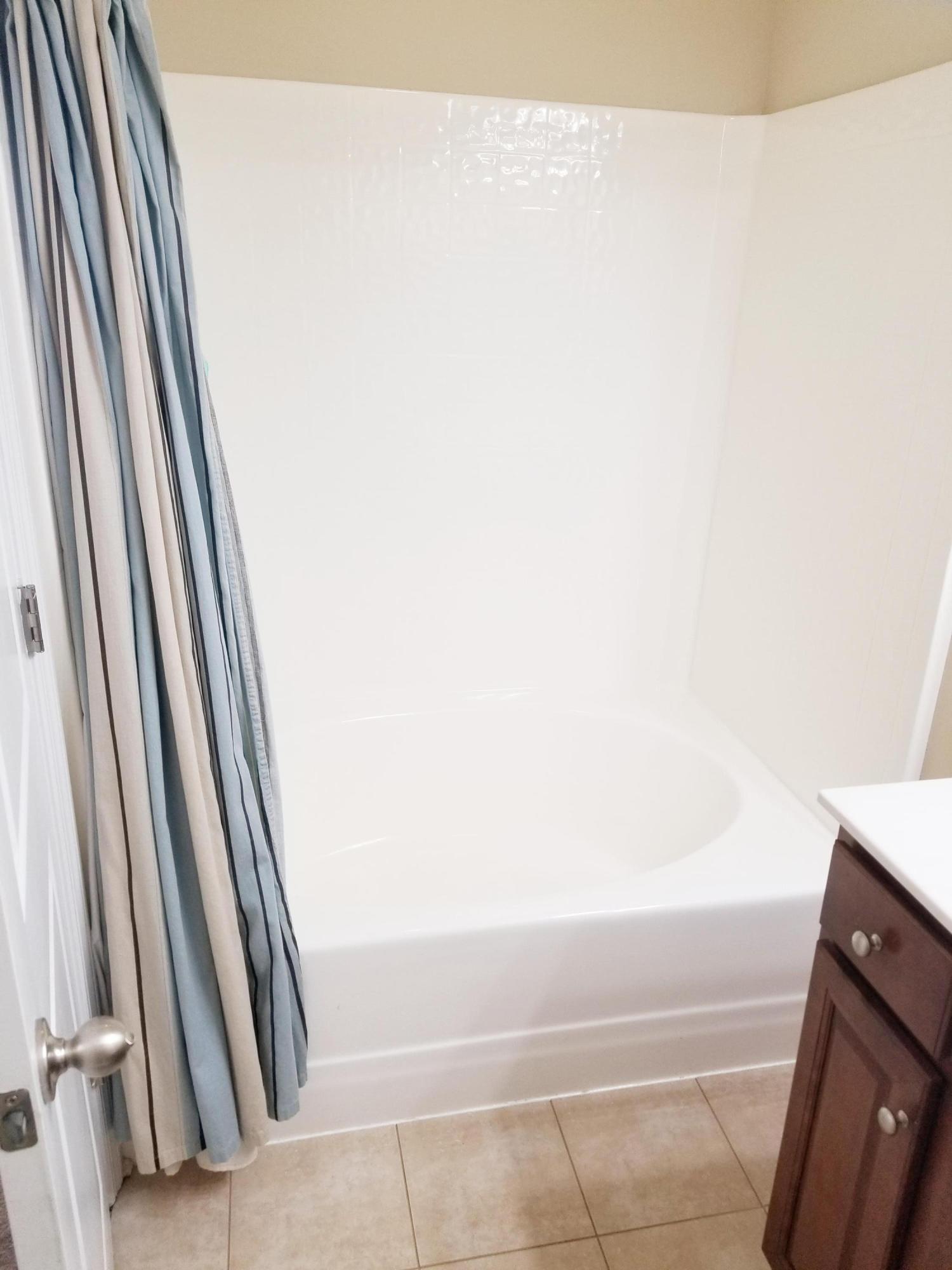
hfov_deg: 53.1
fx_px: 953
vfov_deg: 67.3
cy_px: 635
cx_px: 476
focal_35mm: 26
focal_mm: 4.25
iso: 100
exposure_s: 1/60
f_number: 1.7
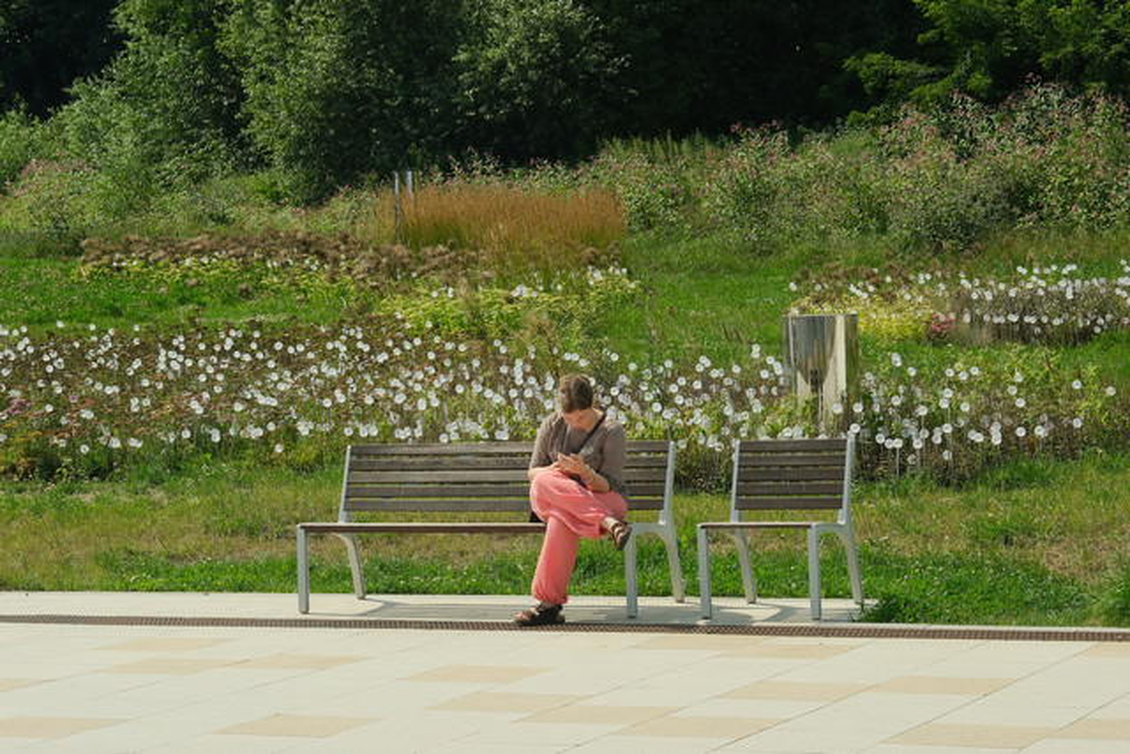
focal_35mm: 75
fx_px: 2355
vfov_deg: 18.2
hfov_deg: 27.0
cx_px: 565
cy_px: 377
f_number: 8
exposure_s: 1/1300
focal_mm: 50
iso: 640
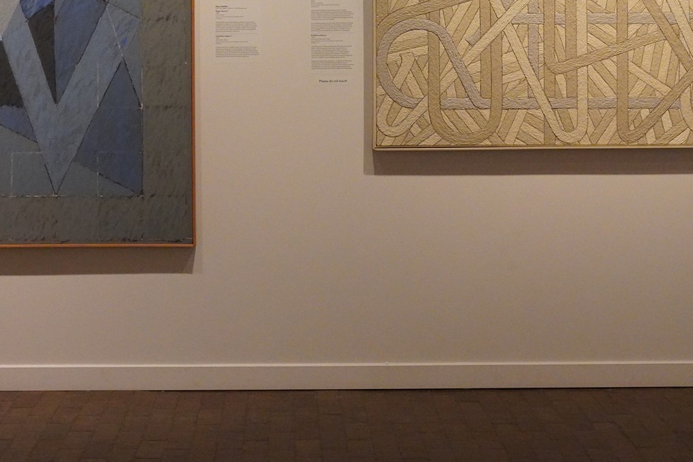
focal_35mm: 67
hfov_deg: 30.0
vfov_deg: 19.8
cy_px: 25
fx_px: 1290
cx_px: 301
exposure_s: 1/80
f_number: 9
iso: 10000
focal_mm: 34
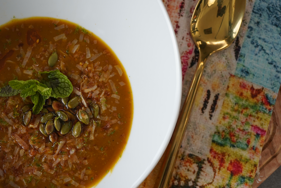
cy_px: 111
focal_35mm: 55
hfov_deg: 36.1
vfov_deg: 24.6
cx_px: 115
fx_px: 429
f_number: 4
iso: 400
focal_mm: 30
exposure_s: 1/160
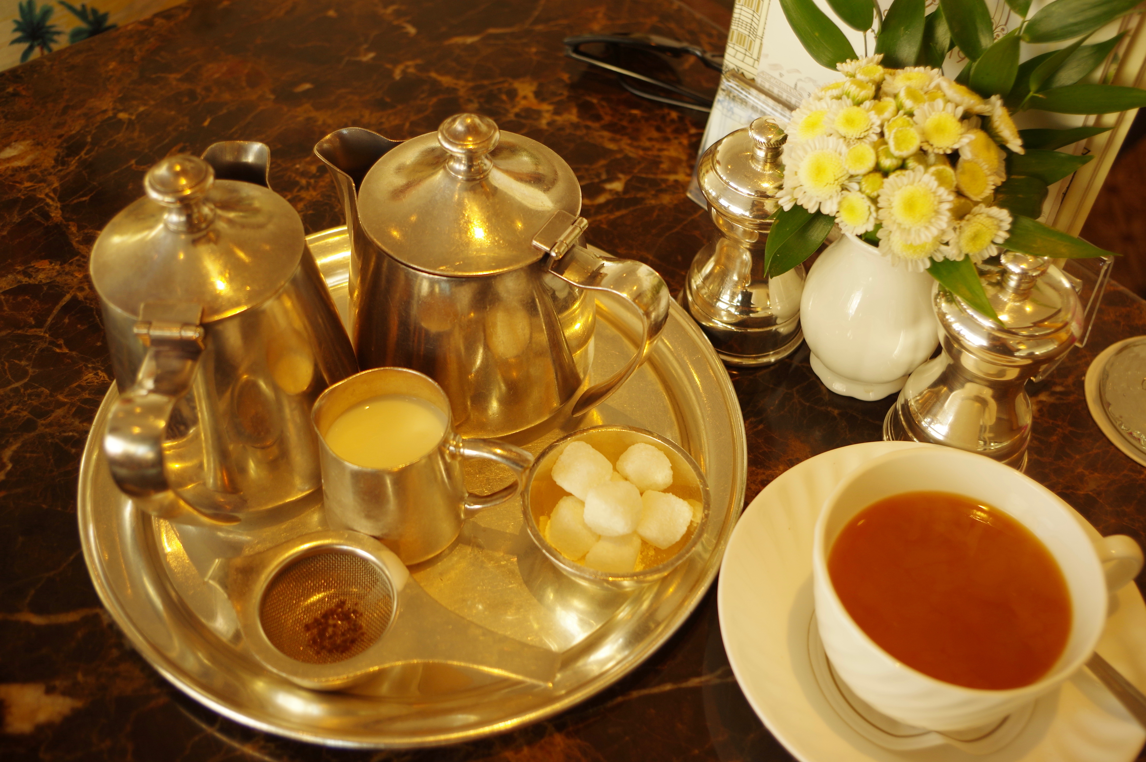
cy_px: 381
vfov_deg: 36.8
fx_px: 1145
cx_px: 573
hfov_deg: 53.2
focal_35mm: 36
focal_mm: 24.38
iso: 400
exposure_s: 1/50
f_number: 4
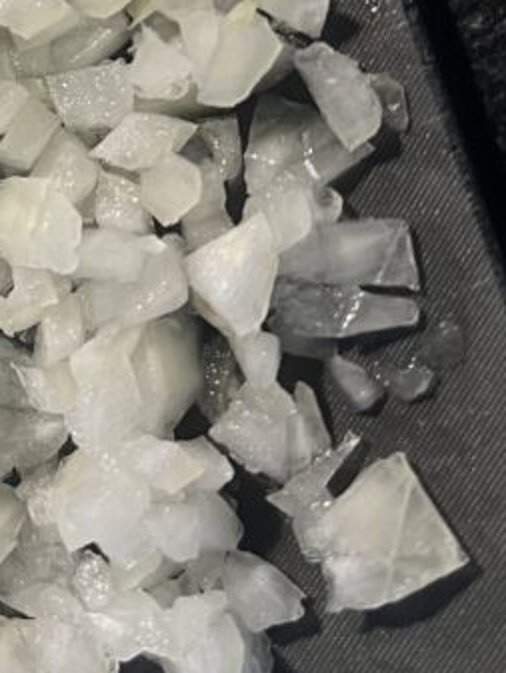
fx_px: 1539
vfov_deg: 23.5
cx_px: -196
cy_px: -24
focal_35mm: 79
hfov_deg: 17.3
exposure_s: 1/50
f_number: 1.5
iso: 100
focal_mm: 5.7
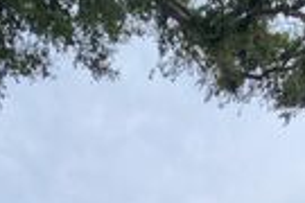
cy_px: 364
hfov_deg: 39.5
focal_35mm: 50
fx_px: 424
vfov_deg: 19.9
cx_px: 131
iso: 50
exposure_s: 1/591
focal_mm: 2.2
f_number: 2.2
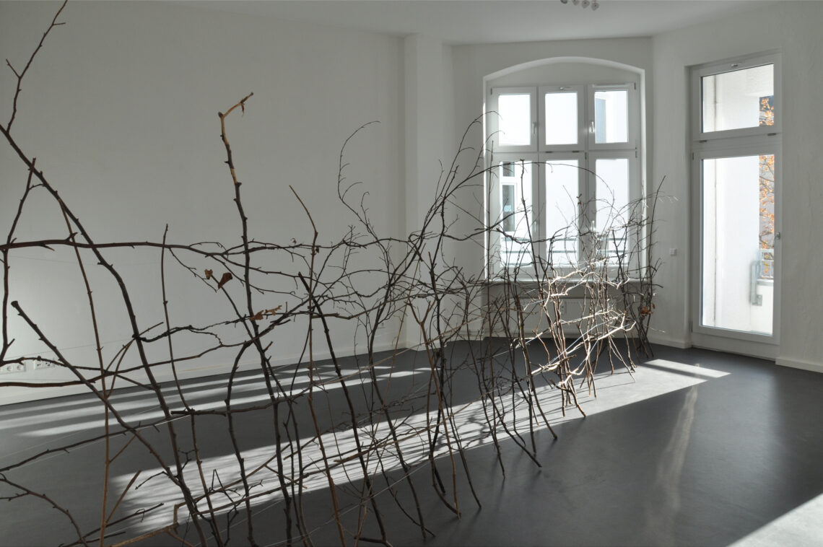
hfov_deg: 67.4
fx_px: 617
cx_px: 412
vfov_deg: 47.9
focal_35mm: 27
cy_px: 274
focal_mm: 18
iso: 280
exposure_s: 1/30
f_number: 14
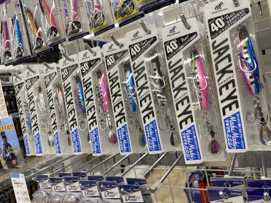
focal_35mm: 26
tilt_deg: -3.0
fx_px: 204
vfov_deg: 53.1
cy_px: 102
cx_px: 136
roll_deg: +11.5
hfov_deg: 67.3
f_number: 1.8
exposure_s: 1/115
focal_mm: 4.25
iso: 40
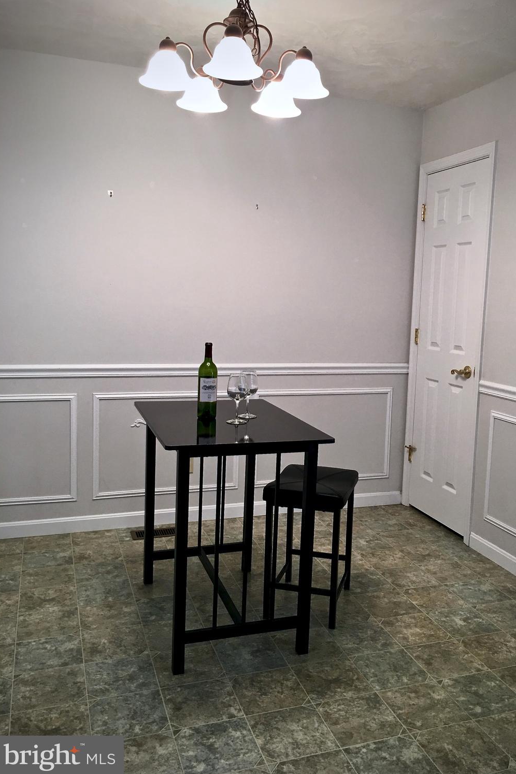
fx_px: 666
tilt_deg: -6.7
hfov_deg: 42.2
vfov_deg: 60.3
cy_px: 380
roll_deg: -2.2
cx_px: 293
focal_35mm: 31
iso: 25
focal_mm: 4.15
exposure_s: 1/15
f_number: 2.2
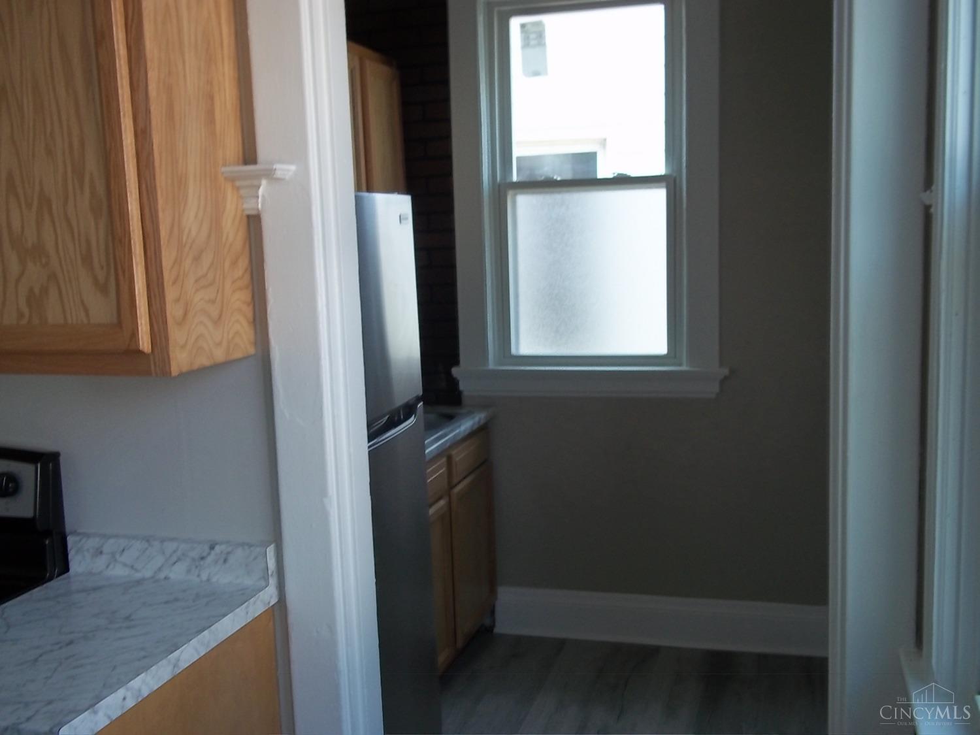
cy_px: 368
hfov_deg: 51.4
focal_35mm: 36
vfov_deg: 39.7
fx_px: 1019
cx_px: 490
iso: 80
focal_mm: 6.5
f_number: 3.1
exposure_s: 1/50
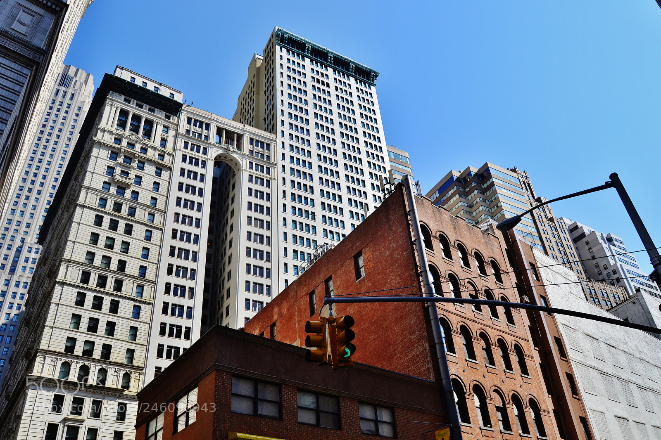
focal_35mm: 27
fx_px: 496
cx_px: 330
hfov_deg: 67.4
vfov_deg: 47.9
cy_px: 220
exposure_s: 1/250
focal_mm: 18
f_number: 7.1
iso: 100
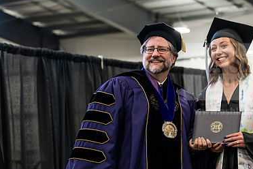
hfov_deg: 15.3
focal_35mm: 134
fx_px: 942
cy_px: 126
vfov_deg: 10.2
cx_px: 163
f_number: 4.5
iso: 4000
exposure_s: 1/200
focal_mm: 86
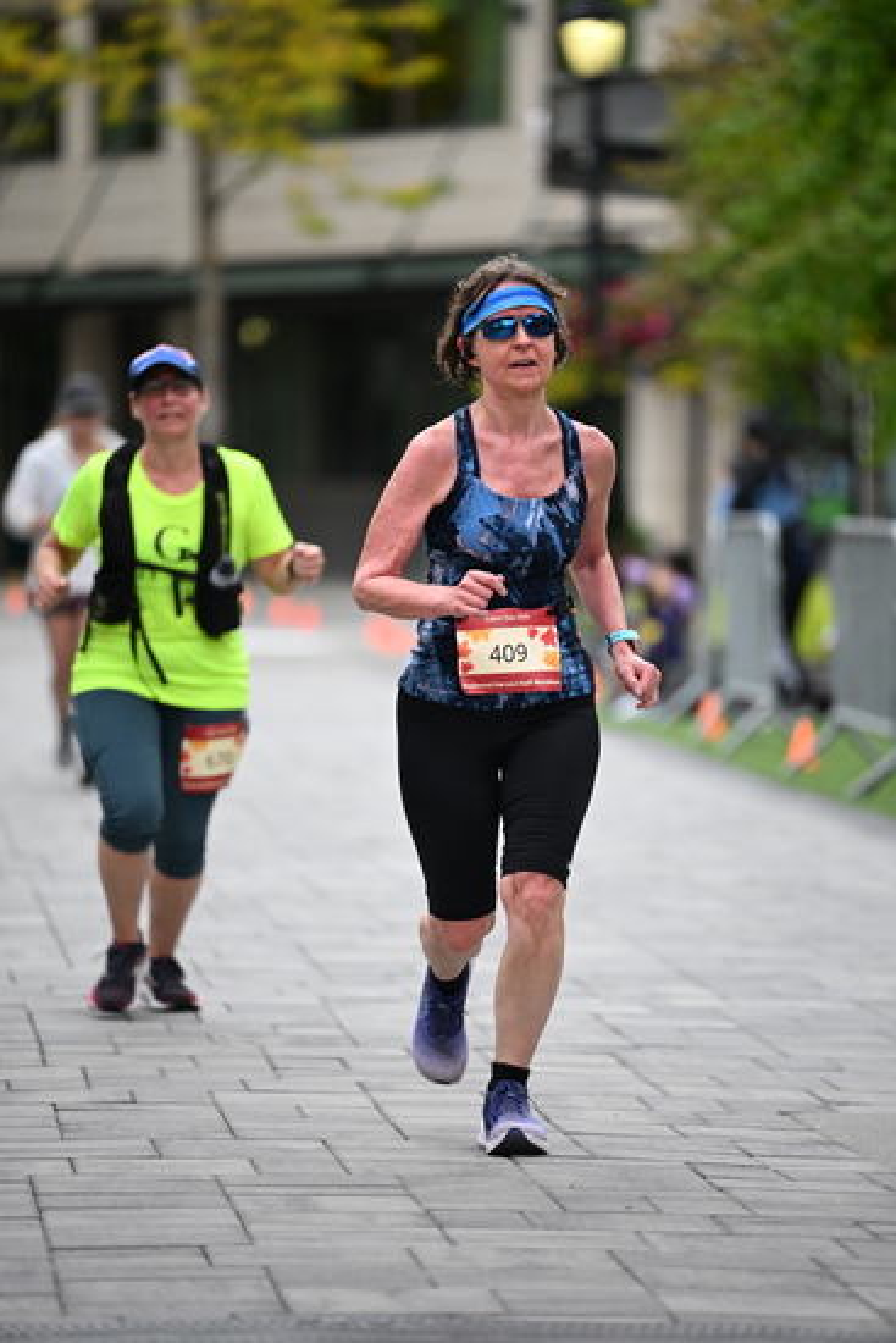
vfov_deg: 10.3
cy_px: 672
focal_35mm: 200
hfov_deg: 6.9
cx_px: 448
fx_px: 7461
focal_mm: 200
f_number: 2.8
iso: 1600
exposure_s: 1/5000
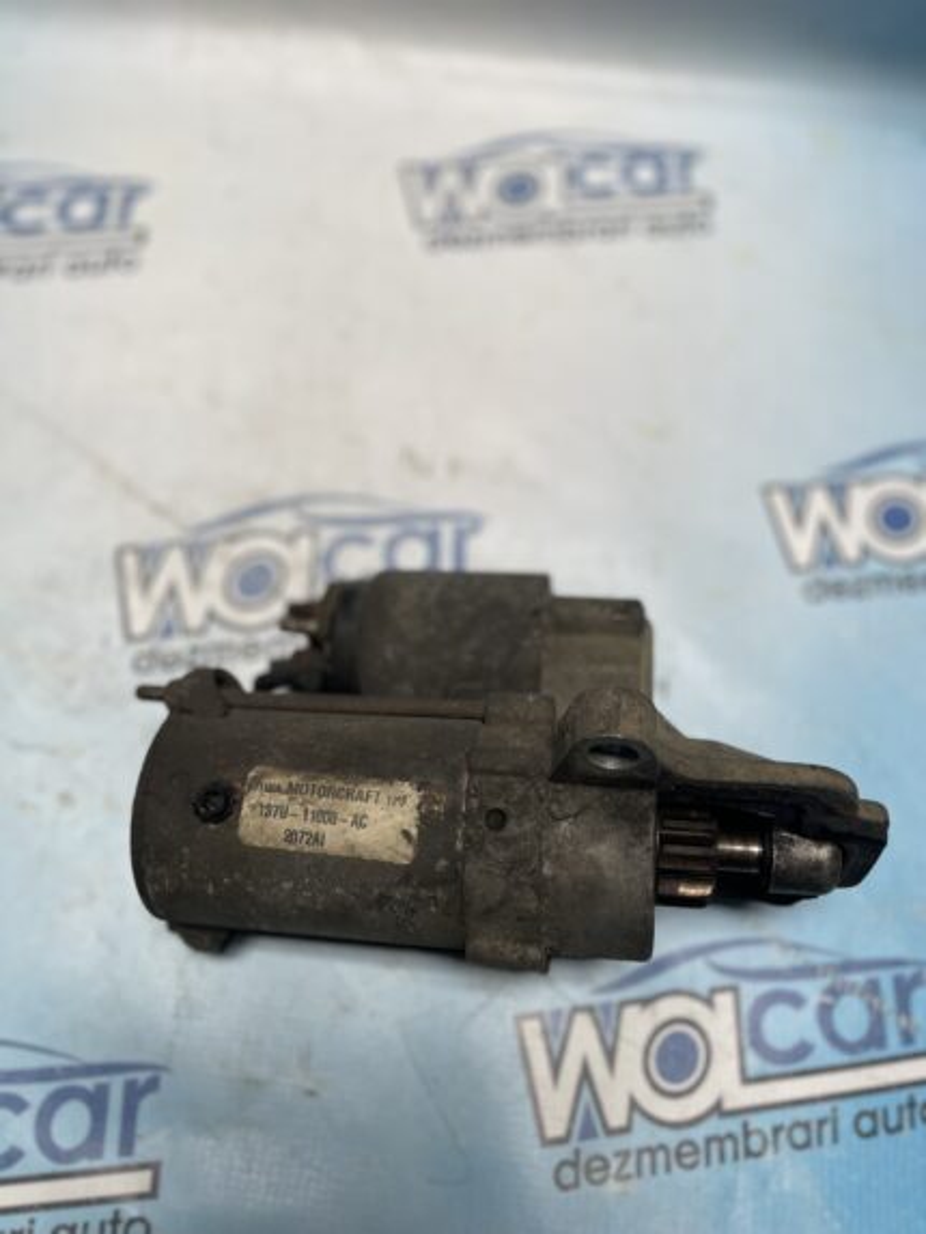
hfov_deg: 53.1
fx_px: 927
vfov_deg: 67.3
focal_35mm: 26
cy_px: 617
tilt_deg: -73.5
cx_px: 463
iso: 64
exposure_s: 1/121
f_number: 1.6
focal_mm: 5.1
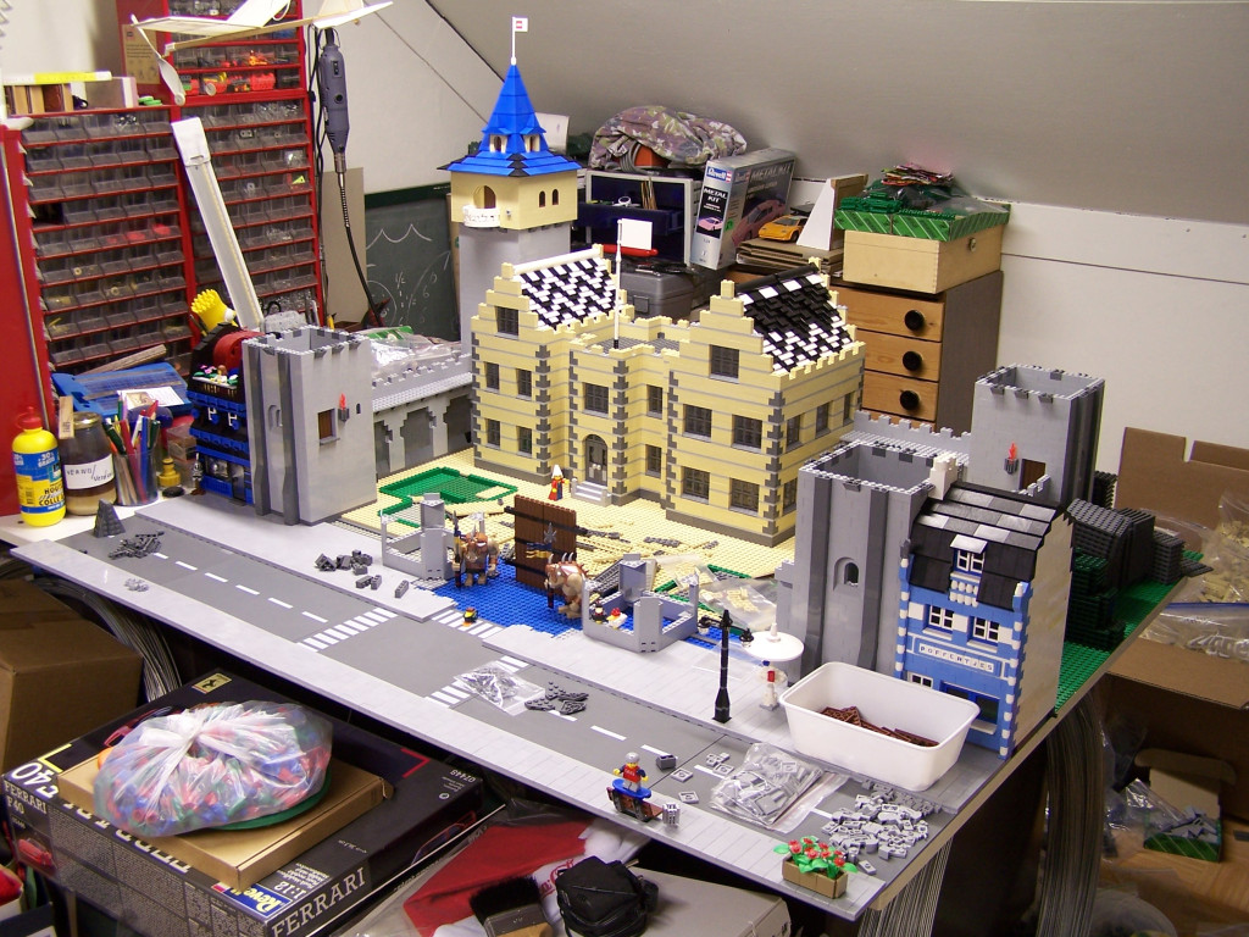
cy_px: 468
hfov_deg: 49.0
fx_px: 1371
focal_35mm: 38
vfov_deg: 37.7
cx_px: 624
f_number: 2.8
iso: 80
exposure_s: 1/6
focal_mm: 6.3
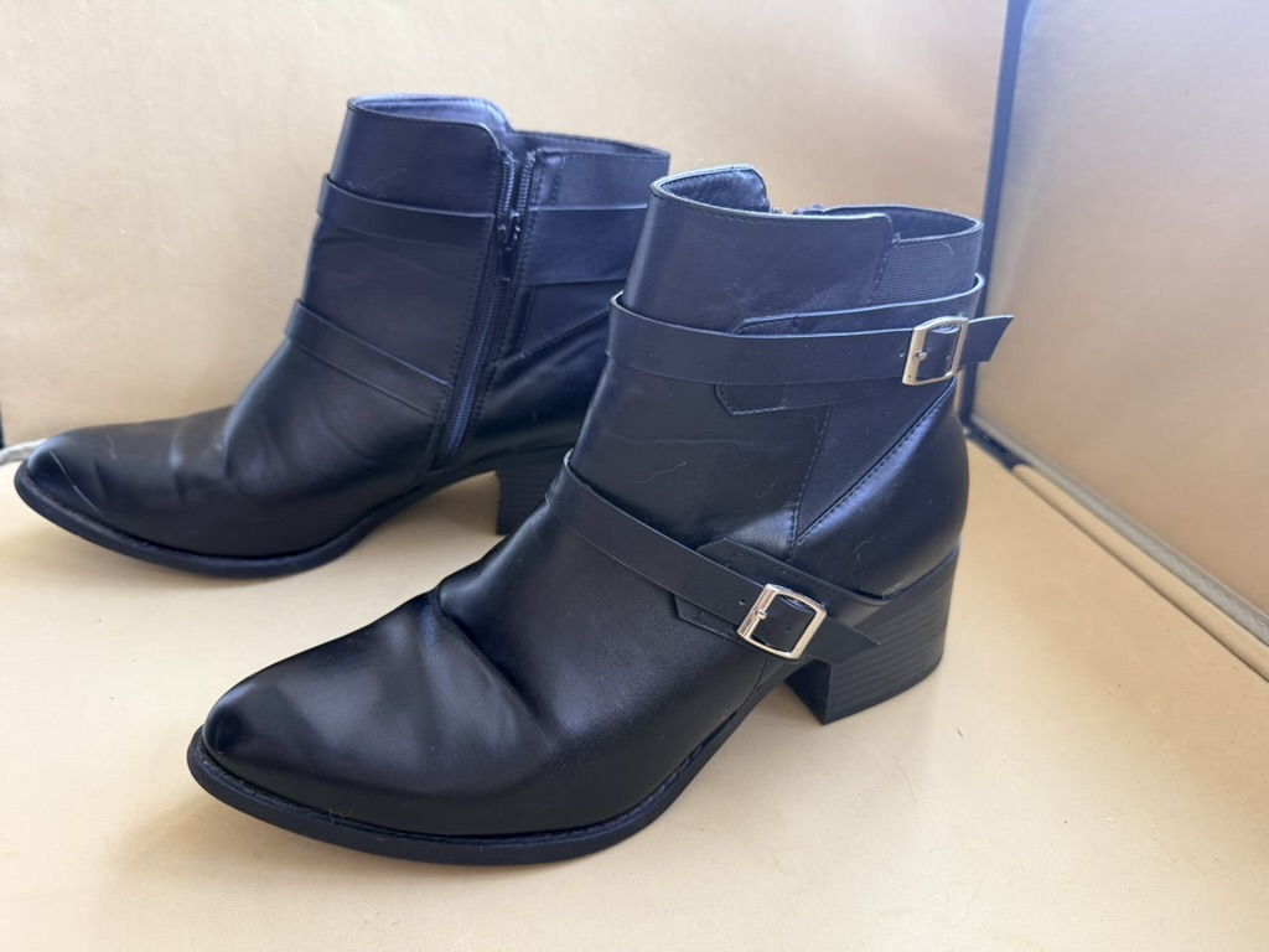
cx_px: 634
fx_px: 880
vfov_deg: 56.8
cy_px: 476
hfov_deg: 71.6
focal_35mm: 24
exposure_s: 1/82
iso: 200
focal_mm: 6.76
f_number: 1.78
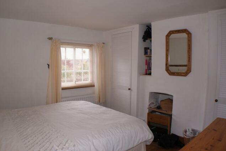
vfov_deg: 39.0
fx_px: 214
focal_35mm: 34
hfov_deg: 55.7
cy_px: 74
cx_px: 110
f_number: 5.6
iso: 400
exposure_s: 1/60
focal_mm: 22
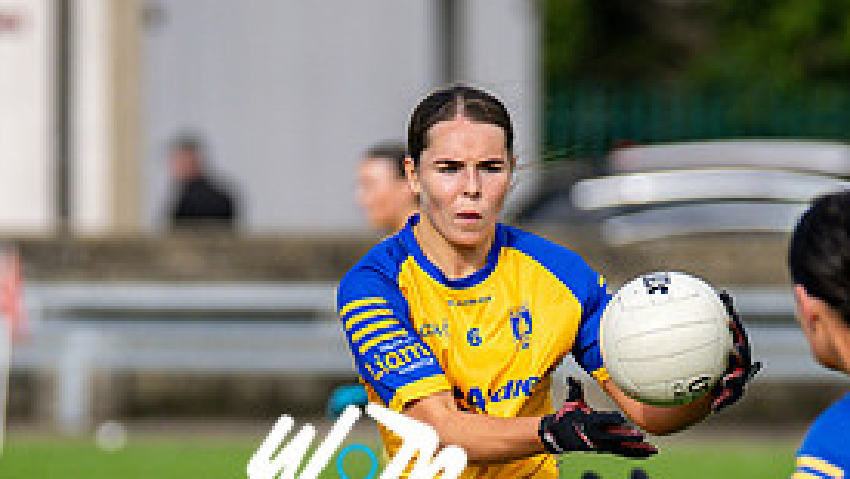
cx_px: 355
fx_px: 15694
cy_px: 532
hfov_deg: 3.1
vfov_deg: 1.7
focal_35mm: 696
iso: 450
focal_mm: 210
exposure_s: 1/4000
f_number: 2.8
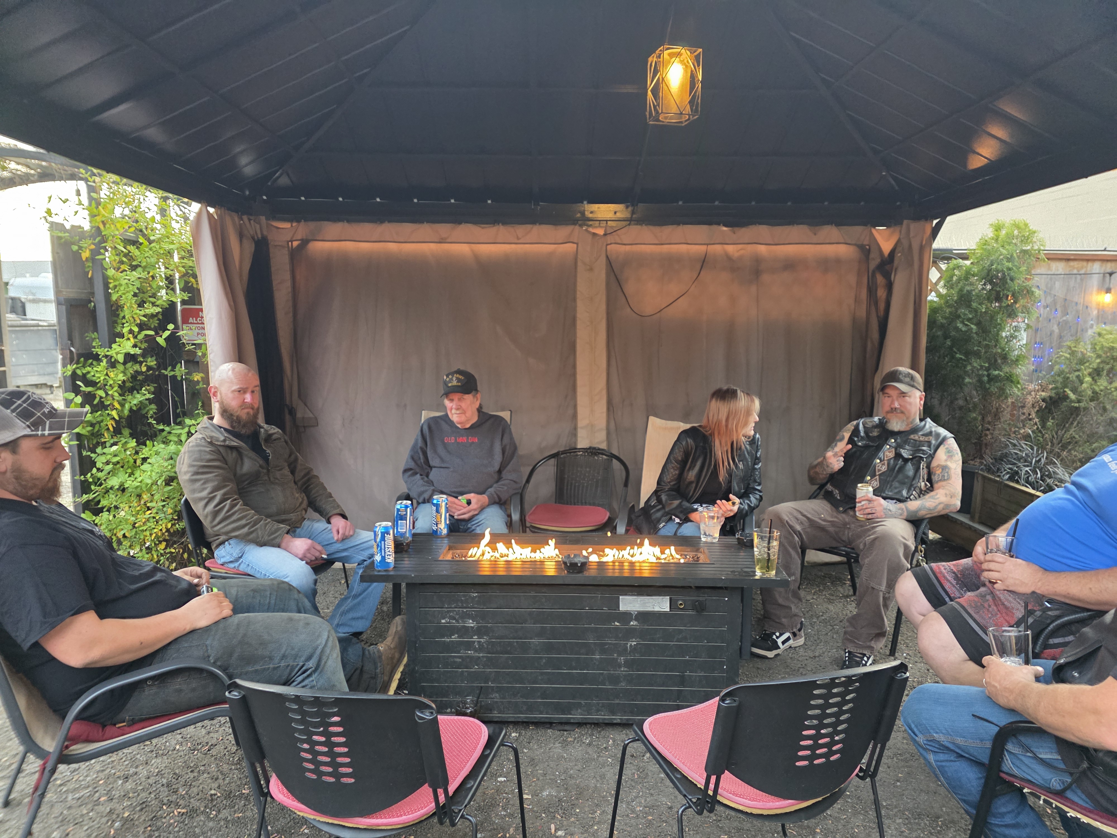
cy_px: 419
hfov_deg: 73.9
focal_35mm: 23
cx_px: 558
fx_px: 742
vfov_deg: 58.9
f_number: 1.7
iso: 400
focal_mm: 6.3
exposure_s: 1/120
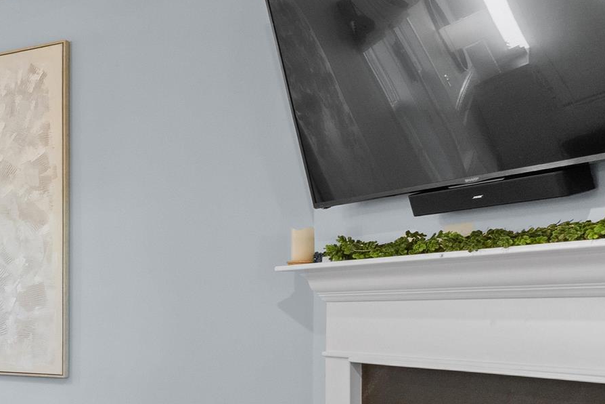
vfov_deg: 23.6
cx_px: -265
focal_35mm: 57
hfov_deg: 26.9
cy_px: 306
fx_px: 953
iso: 200
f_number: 6.3
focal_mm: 11
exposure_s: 1/3
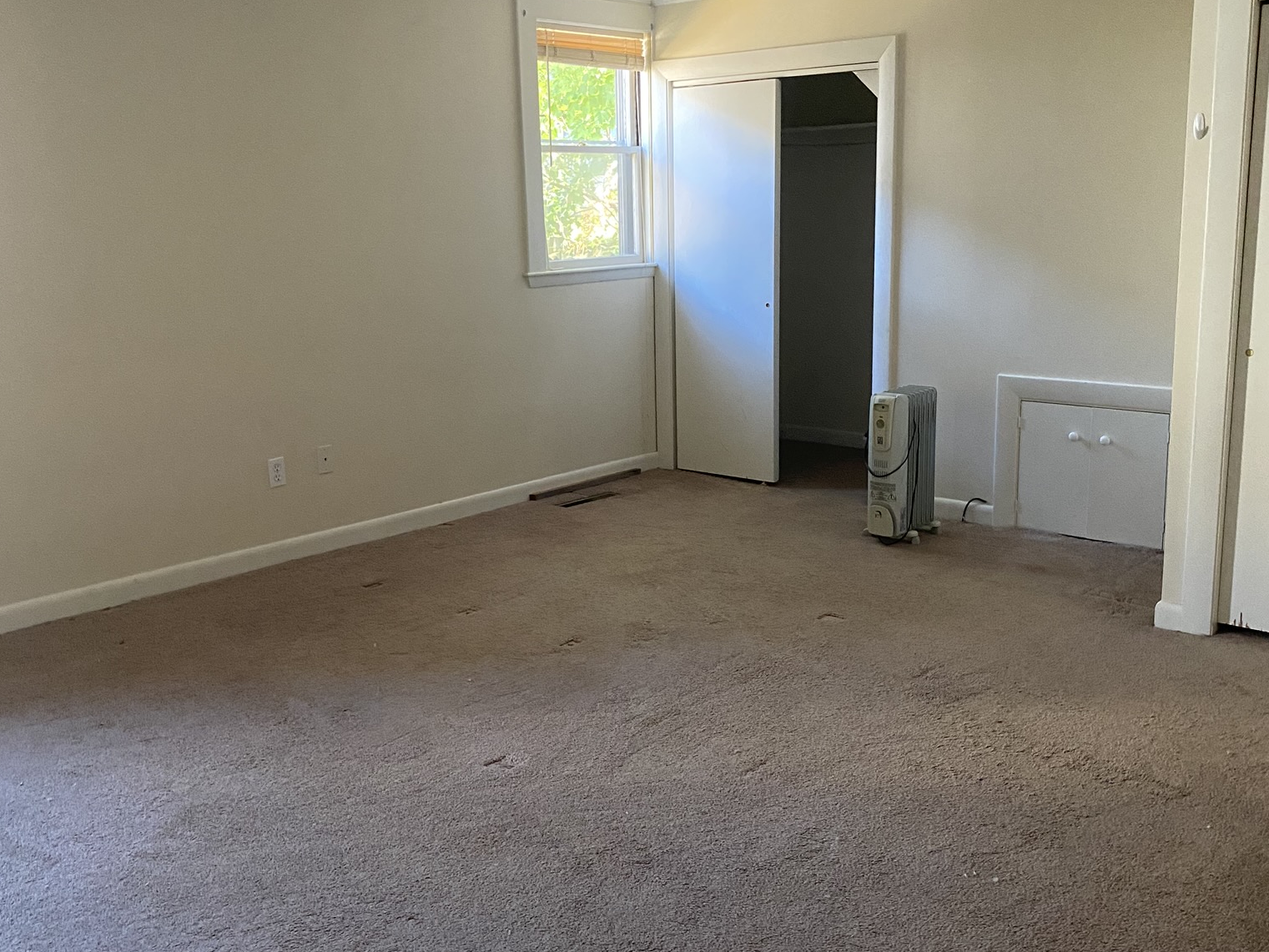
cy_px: 444
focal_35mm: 35
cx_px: 635
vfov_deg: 40.7
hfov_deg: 52.6
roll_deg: +0.6
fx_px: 1283
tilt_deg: -11.3
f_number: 1.8
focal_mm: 4.25
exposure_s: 1/60
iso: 400
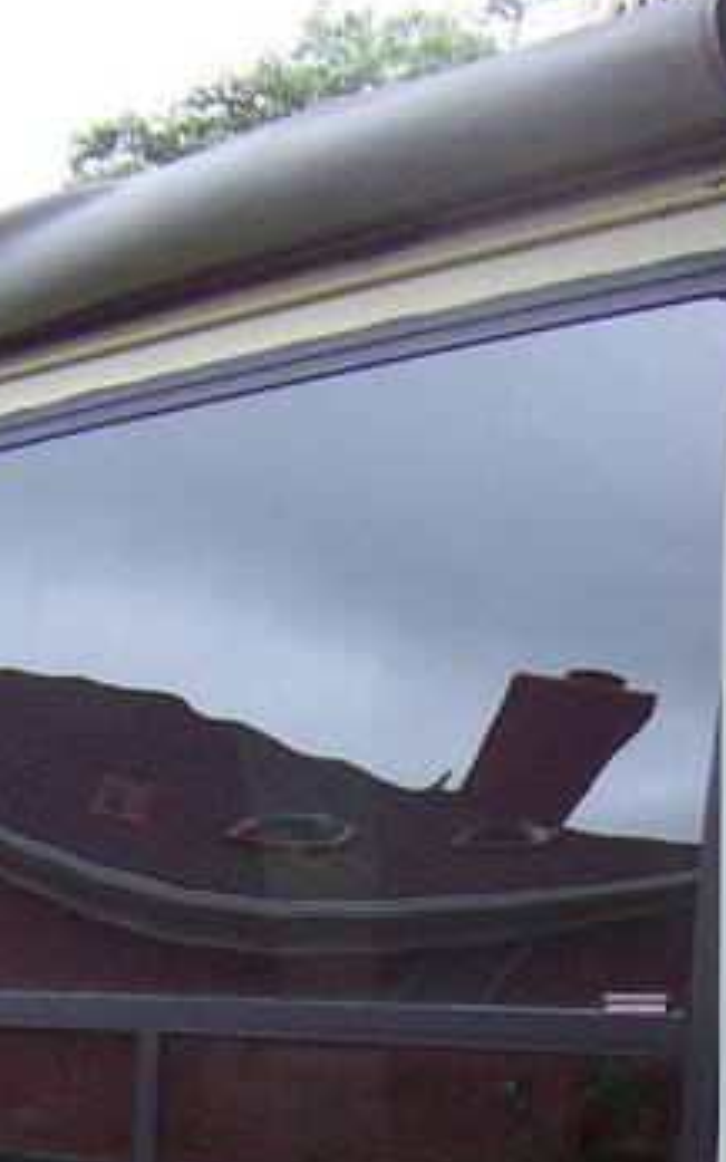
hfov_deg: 14.4
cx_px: 773
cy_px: 1313
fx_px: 2816
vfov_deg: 21.9
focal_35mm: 89
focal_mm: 5.85
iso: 64
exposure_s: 1/160
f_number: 2.8
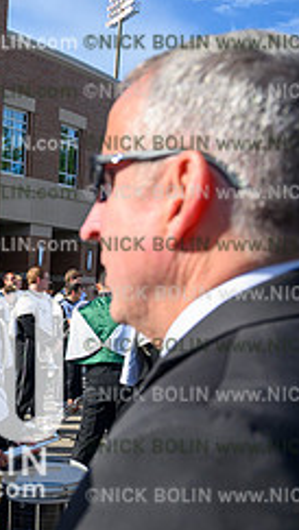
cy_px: 395
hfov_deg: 18.6
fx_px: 844
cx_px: -92
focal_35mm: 60
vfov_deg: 34.2
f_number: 5
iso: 200
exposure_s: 1/800
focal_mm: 24
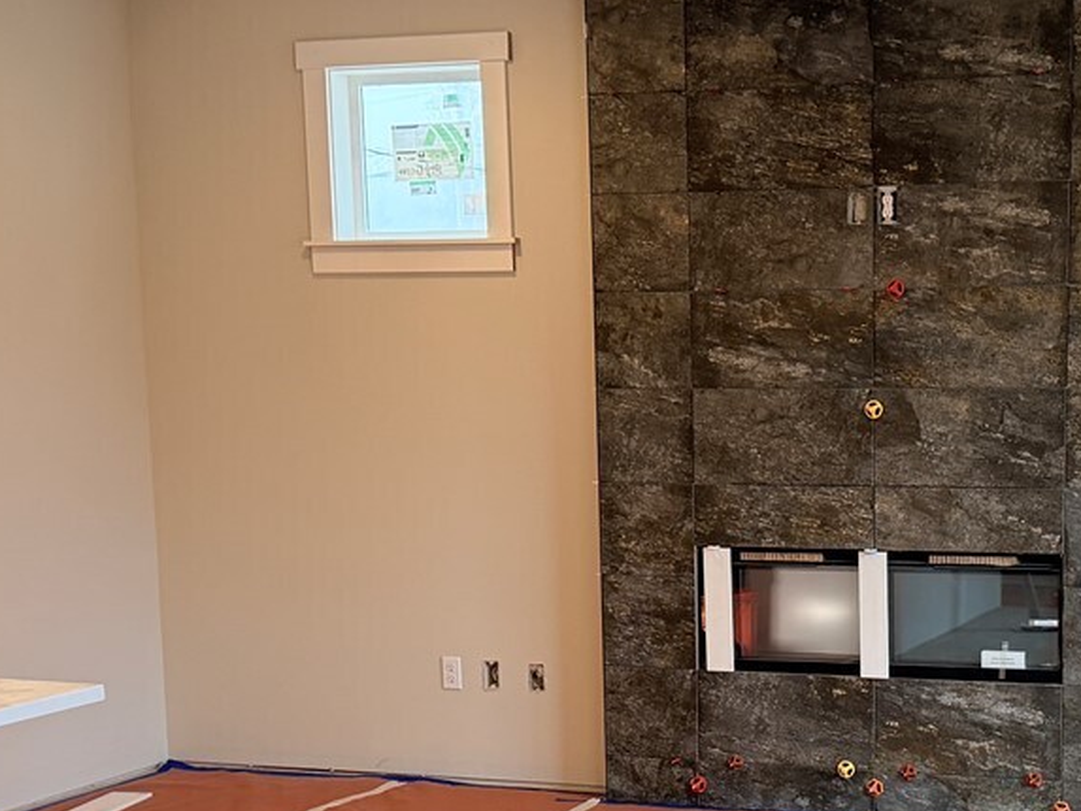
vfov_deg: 21.6
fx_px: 2093
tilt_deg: -8.7
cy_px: 664
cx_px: 819
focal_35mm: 67
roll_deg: +0.5
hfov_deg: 28.5
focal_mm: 6.76
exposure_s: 1/121
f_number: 1.78
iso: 200
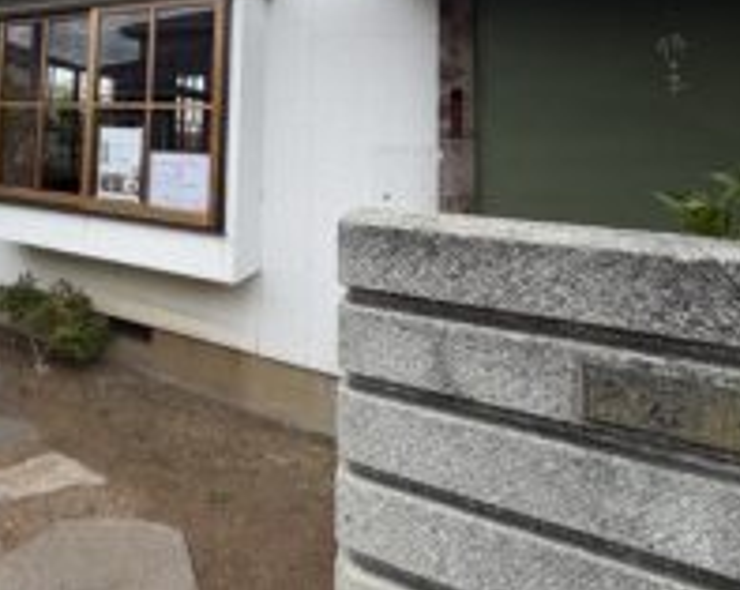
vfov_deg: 52.0
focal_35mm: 25
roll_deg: -2.6
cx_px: 124
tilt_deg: +4.3
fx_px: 547
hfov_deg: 61.2
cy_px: 94
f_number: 2.2
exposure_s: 1/770
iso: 25
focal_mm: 2.22
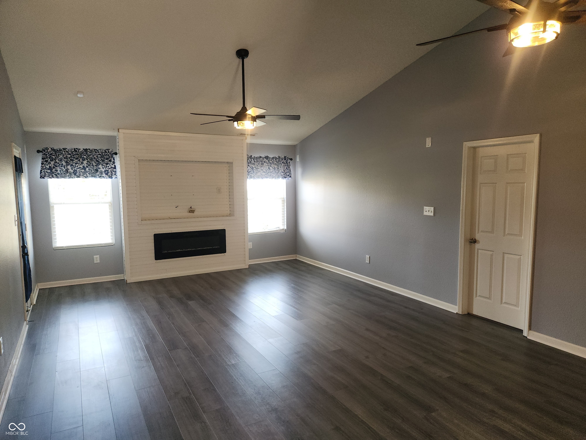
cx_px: 293
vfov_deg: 58.9
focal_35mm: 23
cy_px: 220
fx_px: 389
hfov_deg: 73.9
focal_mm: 5.4
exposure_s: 1/60
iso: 64
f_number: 1.8
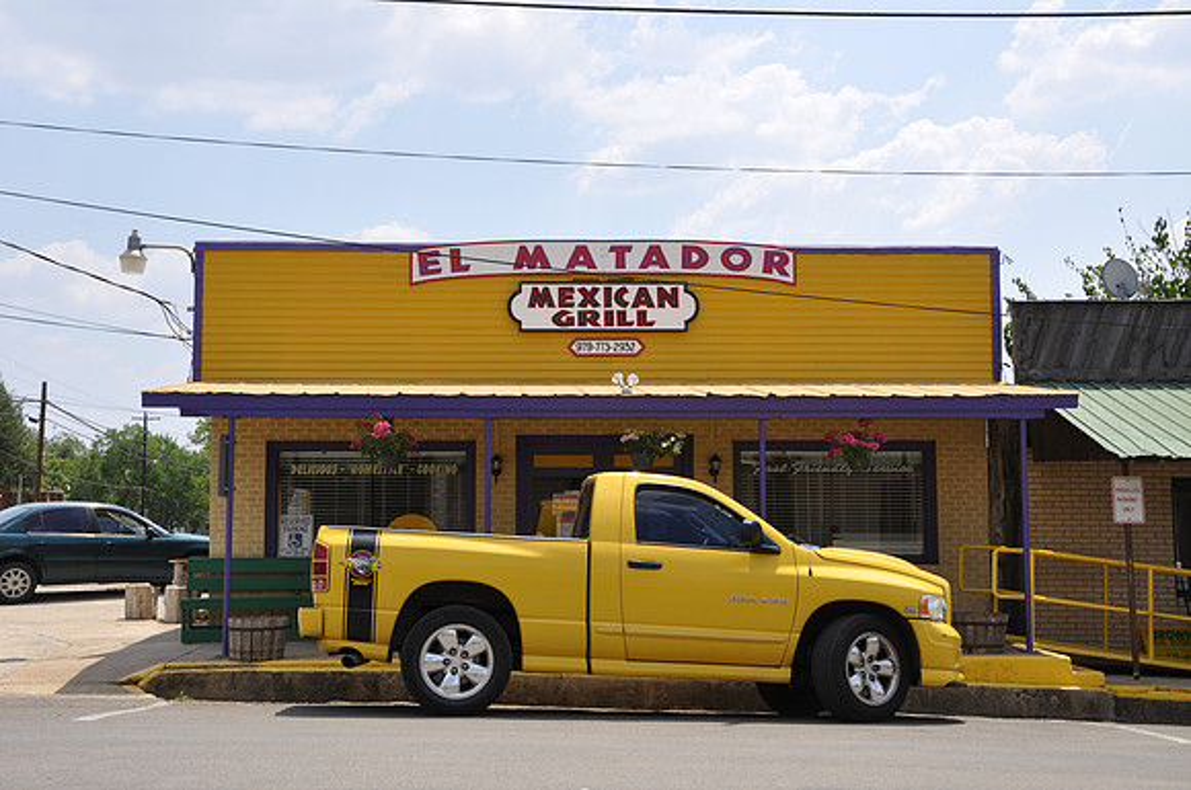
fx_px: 1586
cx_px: 596
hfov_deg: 41.2
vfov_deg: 28.0
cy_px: 395
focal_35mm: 48
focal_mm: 32
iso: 200
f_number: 10
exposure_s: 1/100
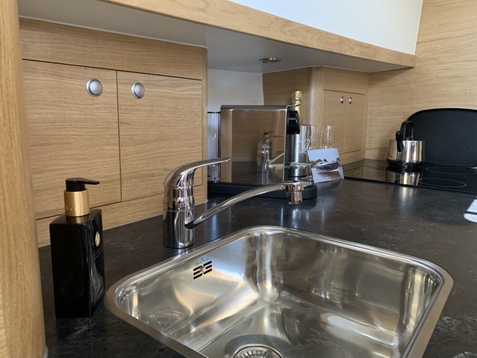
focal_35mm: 26
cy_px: 179
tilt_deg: -9.6
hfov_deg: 67.3
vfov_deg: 53.1
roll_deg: -1.7
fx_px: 358
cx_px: 238
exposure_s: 1/60
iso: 400
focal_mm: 4.25
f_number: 1.8
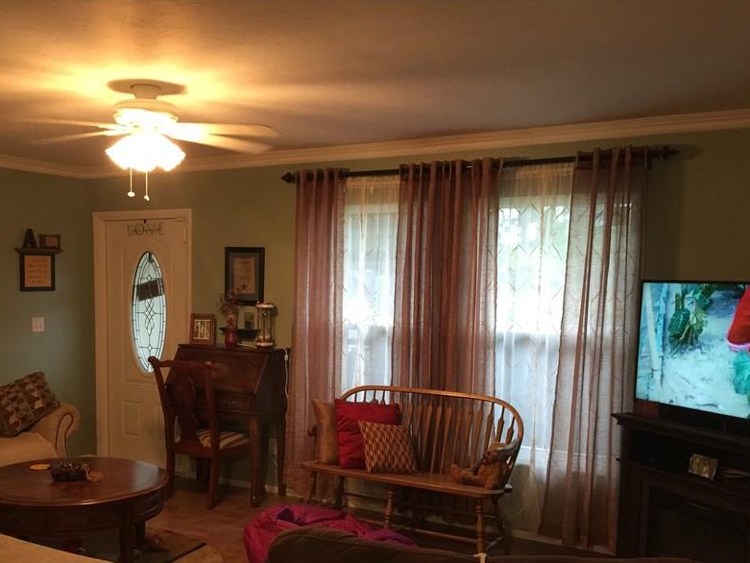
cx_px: 267
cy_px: 367
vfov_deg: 37.4
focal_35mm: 38
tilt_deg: -6.4
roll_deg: -0.8
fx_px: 823
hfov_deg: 48.4
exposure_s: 1/15
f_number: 2.2
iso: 125
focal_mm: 4.15
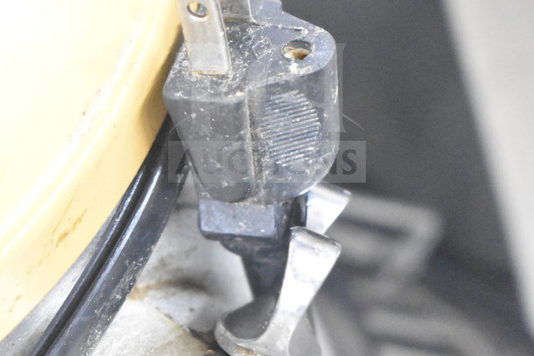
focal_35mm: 113
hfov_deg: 18.1
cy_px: 113
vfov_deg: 12.1
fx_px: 1676
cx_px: 267
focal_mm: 50
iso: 16000
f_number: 5.6
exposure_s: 1/80
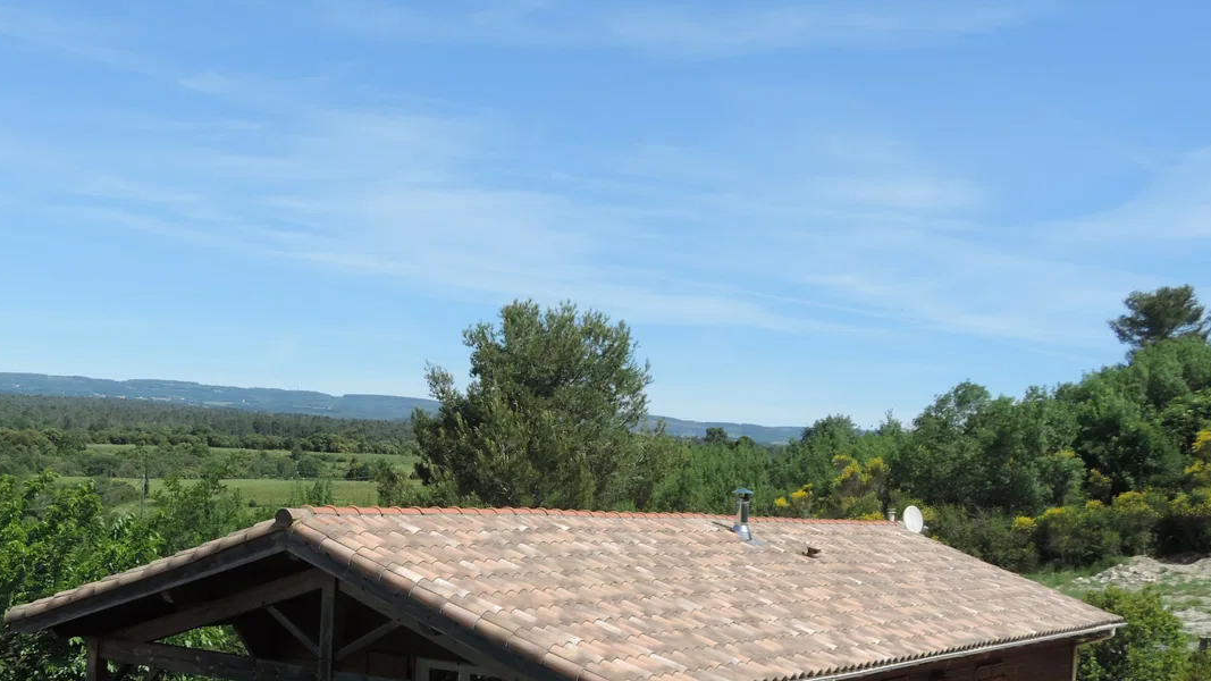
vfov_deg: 24.2
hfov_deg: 41.9
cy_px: 490
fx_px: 1573
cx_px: 483
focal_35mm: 49
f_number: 3.1
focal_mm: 5.3
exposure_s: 1/1000
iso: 80
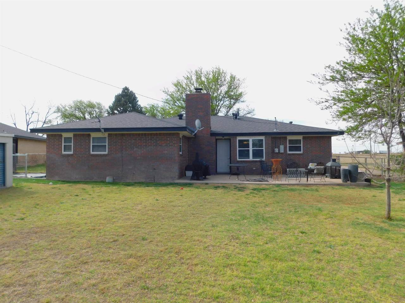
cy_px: 152
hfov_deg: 73.9
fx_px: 269
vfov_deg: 58.9
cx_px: 202
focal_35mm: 23
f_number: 3
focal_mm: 4
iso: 125
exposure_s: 1/800
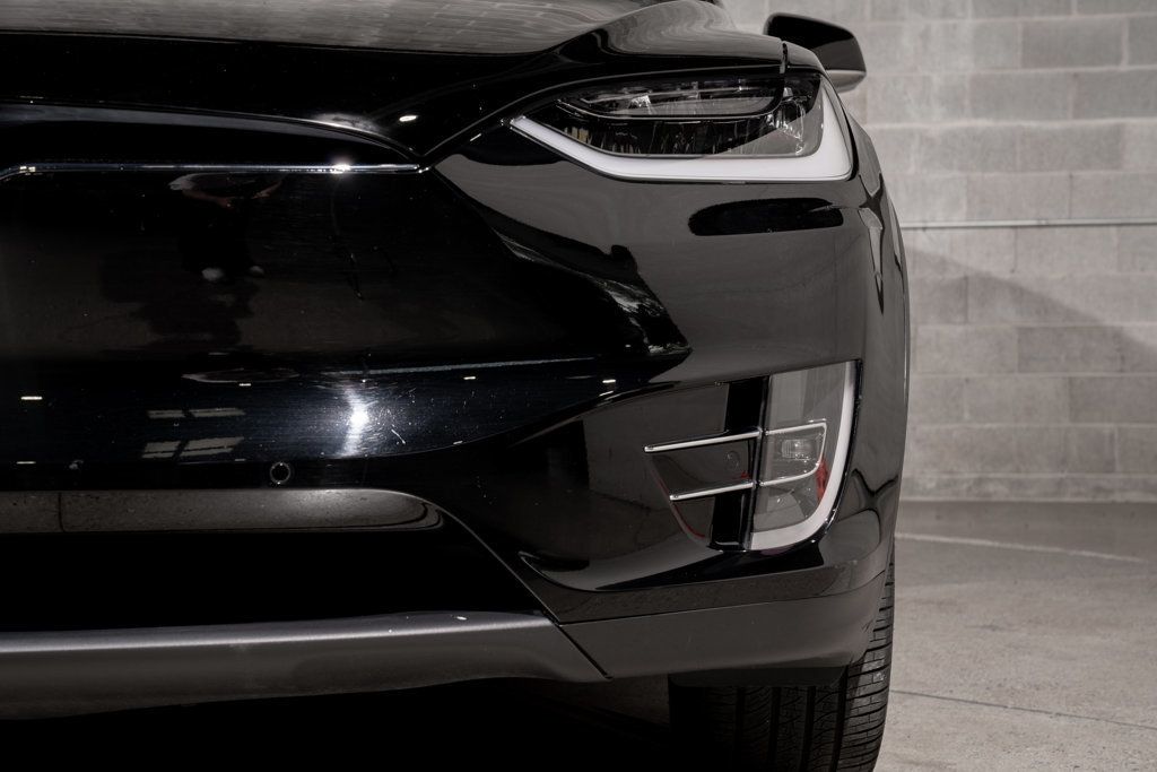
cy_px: 386
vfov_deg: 24.6
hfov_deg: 36.2
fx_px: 1768
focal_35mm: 55
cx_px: 578
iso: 250
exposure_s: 1/50
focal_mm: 55
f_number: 6.3
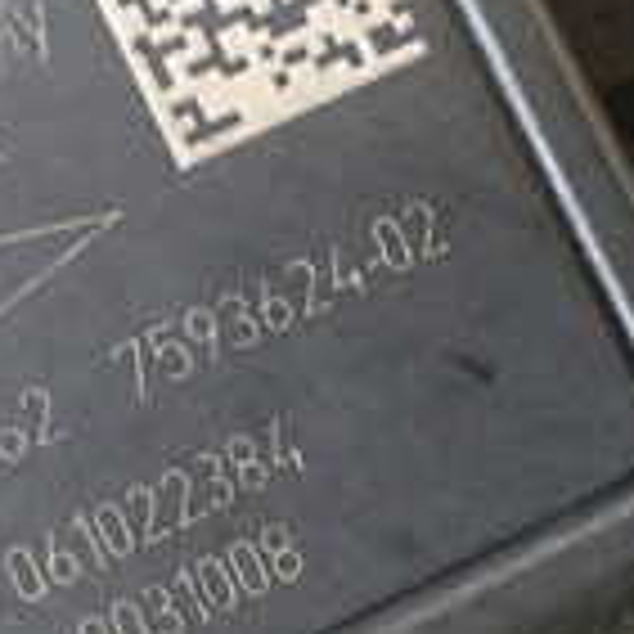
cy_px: 270
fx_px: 2342
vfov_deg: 15.4
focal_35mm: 113
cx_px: 180
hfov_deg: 15.4
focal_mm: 5.4
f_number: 2.3
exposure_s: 1/80
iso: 800
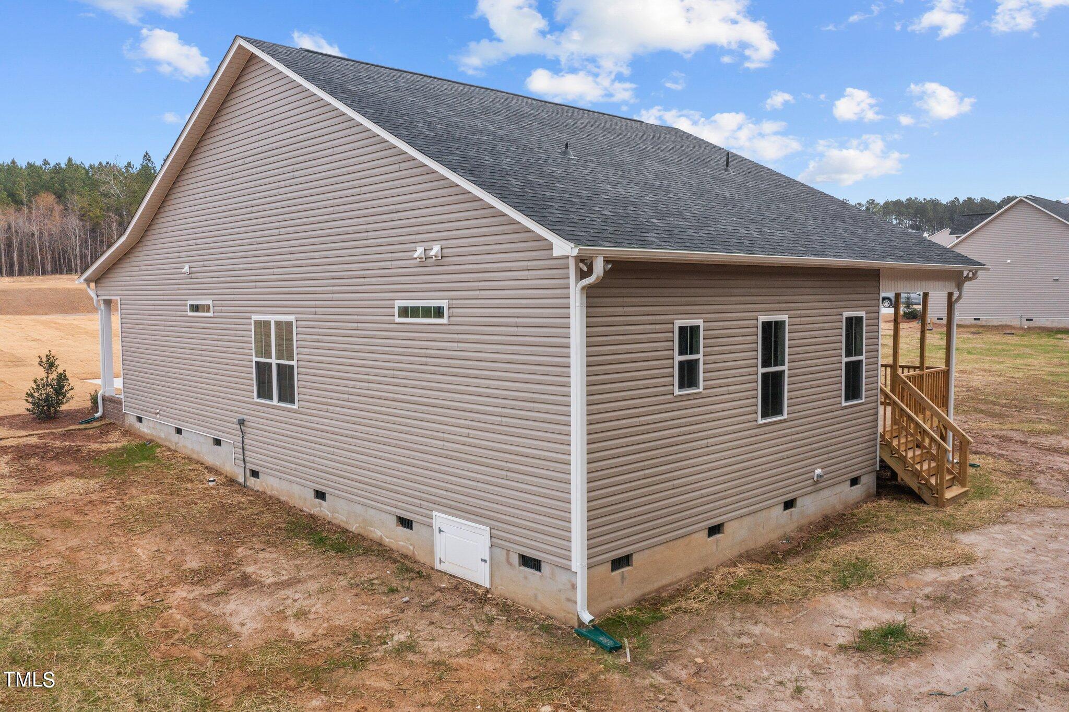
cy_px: 356
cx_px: 534
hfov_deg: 65.5
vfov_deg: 46.4
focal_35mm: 28
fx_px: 831
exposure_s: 1/500
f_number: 5.6
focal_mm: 10.26
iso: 100
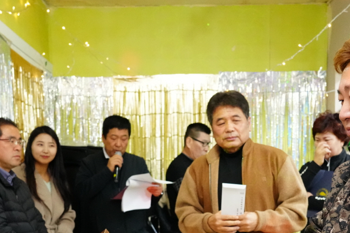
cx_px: 163
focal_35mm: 57
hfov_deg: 35.0
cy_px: 235
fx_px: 554
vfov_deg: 22.8
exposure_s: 1/160
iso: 8000
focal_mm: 24
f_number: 4.5
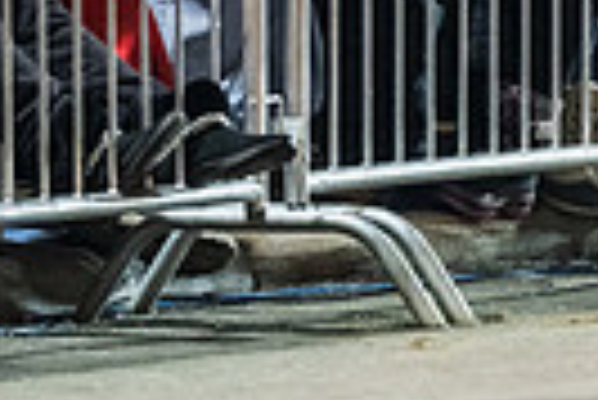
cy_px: -335
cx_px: 481
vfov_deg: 1.6
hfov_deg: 2.4
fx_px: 14501
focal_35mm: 872
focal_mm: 200
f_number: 3.2
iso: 4000
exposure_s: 1/320
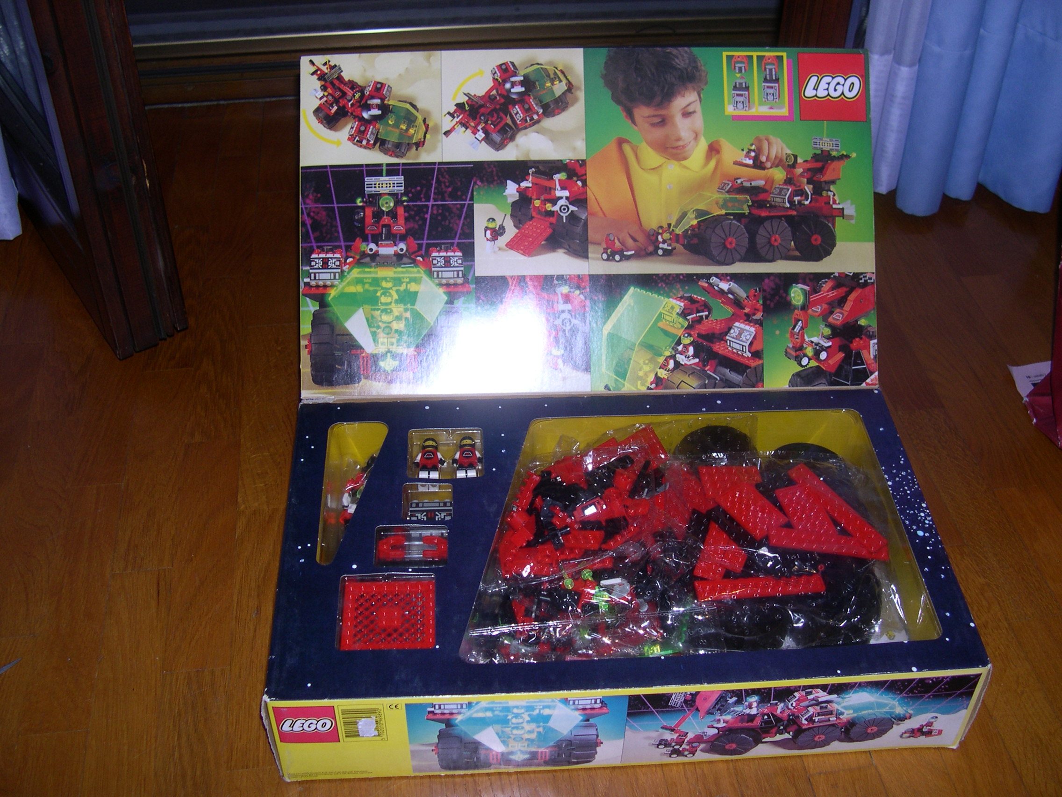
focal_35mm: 38
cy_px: 398
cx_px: 531
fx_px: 1166
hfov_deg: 49.0
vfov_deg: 37.7
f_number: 2.8
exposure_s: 1/60
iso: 100
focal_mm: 8
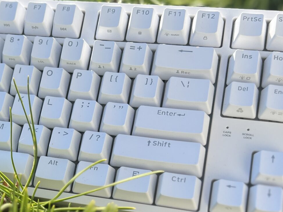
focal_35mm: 68
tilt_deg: -39.0
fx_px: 556
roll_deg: +0.2
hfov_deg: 27.8
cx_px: 42
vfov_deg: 21.4
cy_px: 157
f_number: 1.5
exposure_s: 1/2299
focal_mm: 5.7
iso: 50
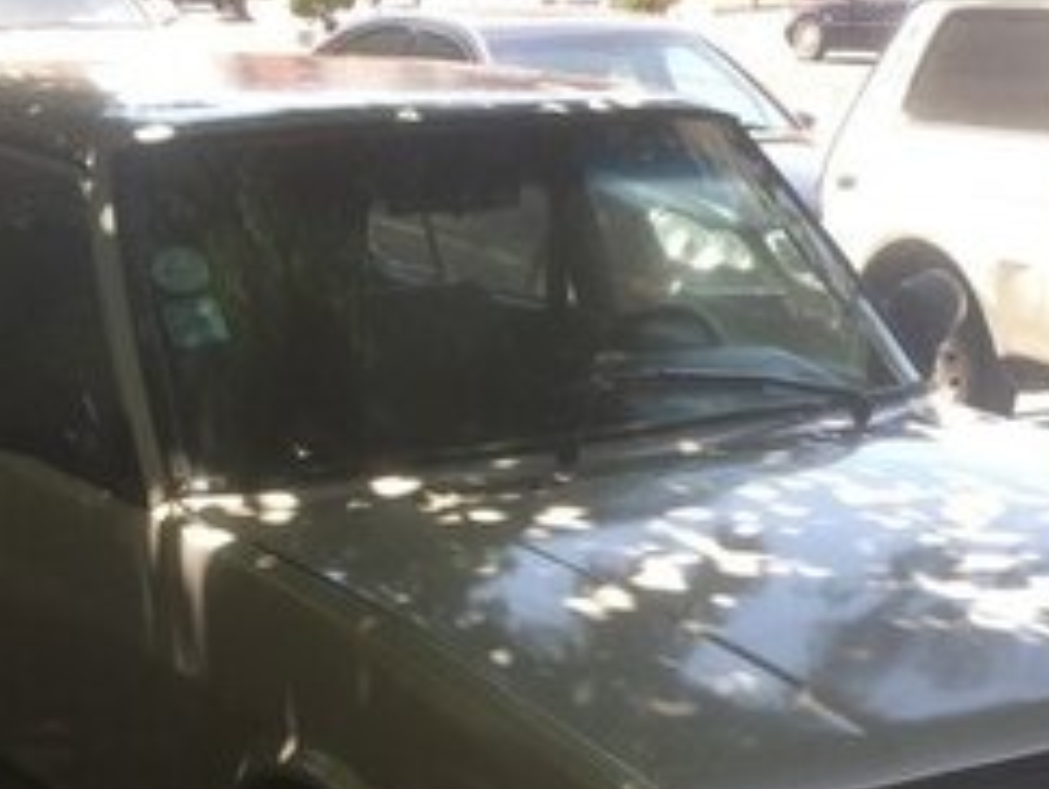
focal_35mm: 79
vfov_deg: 17.8
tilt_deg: -21.4
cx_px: 459
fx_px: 2396
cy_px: 956
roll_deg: -1.5
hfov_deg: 24.7
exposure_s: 1/207
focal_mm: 4.15
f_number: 2.2
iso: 32
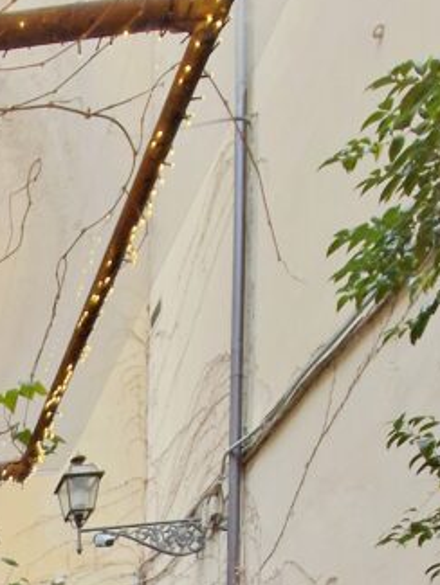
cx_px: -215
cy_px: 909
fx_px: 694
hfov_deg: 26.1
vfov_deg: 27.6
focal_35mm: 41
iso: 400
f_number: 2.2
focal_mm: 2.2
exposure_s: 1/50
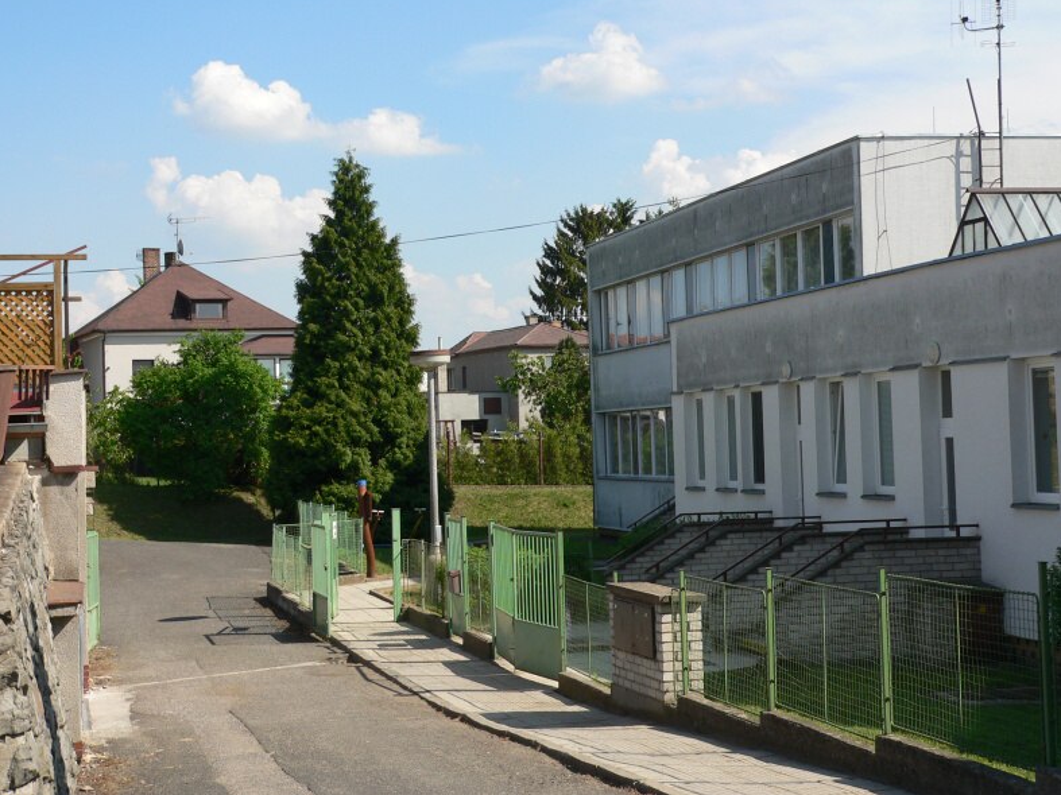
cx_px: 528
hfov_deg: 31.7
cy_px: 392
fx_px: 1869
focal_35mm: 61
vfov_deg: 24.0
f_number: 4.6
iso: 80
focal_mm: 9.9
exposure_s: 1/500
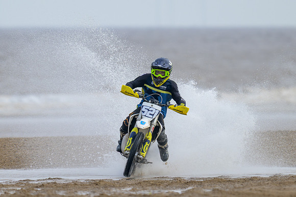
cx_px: 140
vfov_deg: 1.2
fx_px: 9582
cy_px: 120
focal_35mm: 1165
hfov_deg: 1.8
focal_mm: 600
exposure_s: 1/500
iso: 180
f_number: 6.3
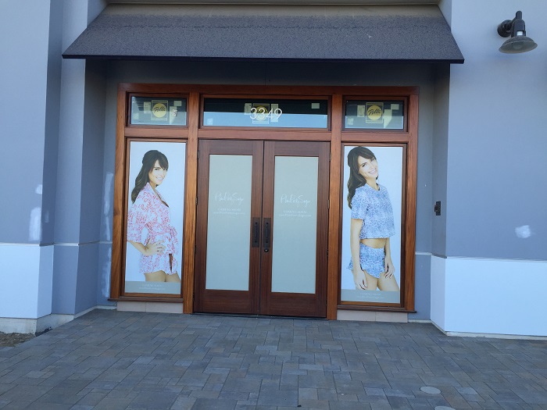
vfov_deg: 48.2
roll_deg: -2.2
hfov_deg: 61.7
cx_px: 274
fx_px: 458
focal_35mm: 29
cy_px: 205
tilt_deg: +0.7
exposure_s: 1/273
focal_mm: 4.15
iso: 32
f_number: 2.2
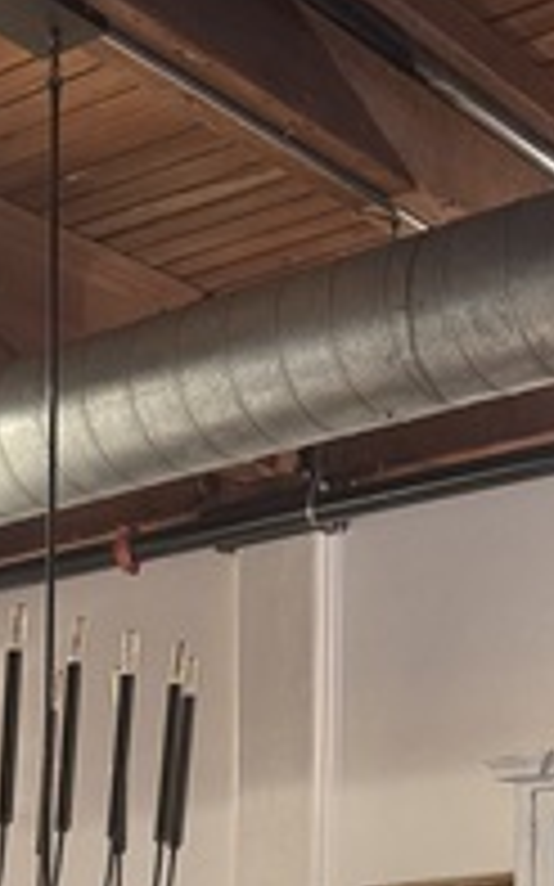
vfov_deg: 21.3
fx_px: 2079
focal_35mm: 86
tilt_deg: -3.0
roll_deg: +0.7
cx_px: -288
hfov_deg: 14.2
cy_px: 1217
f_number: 1.78
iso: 320
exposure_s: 1/60
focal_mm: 6.76
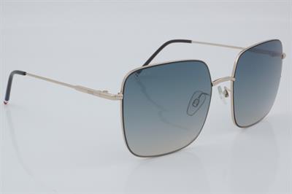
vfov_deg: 18.2
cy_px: 97
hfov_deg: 27.0
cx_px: 146
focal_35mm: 75
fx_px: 608
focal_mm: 50
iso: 100
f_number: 32
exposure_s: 1/4
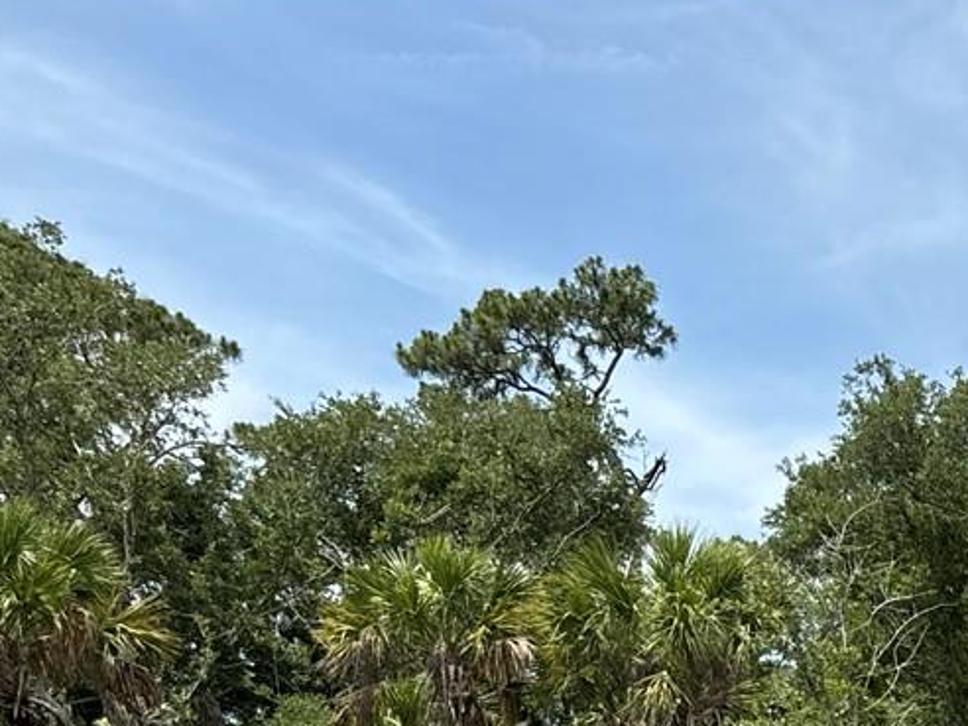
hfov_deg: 21.7
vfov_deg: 16.7
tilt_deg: -6.7
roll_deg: +0.3
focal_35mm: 78
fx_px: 2181
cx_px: 1371
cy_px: 1165
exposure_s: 1/4310
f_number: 1.78
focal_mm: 6.76
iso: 80
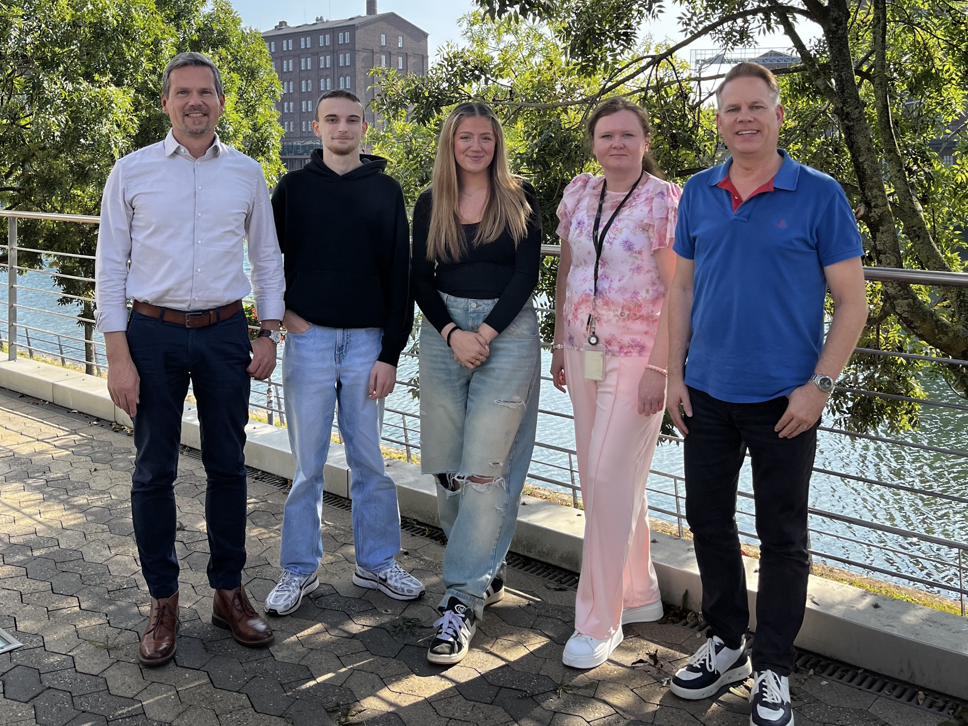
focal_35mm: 26
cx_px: 484
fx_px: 727
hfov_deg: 67.3
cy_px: 363
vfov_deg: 53.1
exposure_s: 1/1404
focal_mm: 5.1
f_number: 1.6
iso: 50
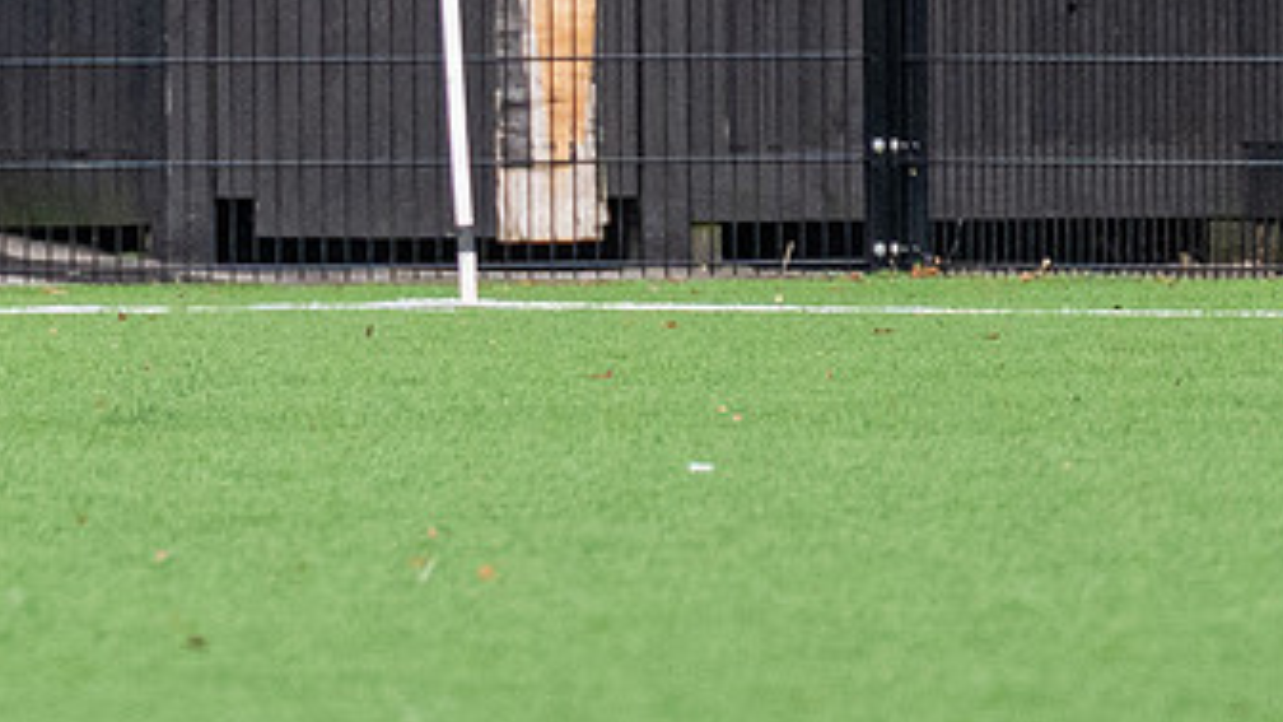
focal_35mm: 1785
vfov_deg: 0.7
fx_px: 60726
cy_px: -664
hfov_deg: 1.2
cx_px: -505
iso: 800
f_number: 4
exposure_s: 1/1600
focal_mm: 280
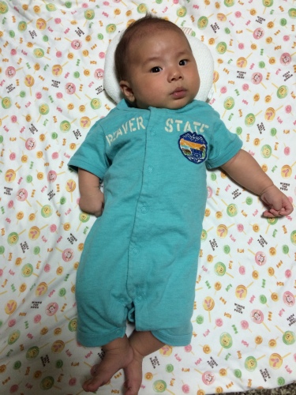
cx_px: 148
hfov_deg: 46.8
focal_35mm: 30
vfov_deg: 60.0
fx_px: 342
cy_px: 198
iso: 125
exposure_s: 1/30
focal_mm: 4.12
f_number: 2.2
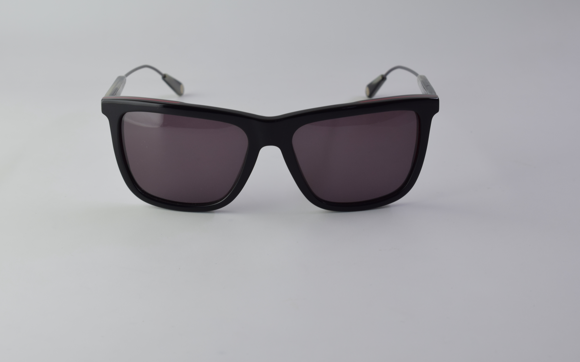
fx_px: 1312
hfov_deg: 24.9
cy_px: 149
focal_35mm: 83
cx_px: 271
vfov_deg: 15.7
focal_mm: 48
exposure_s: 1/60
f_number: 10
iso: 320
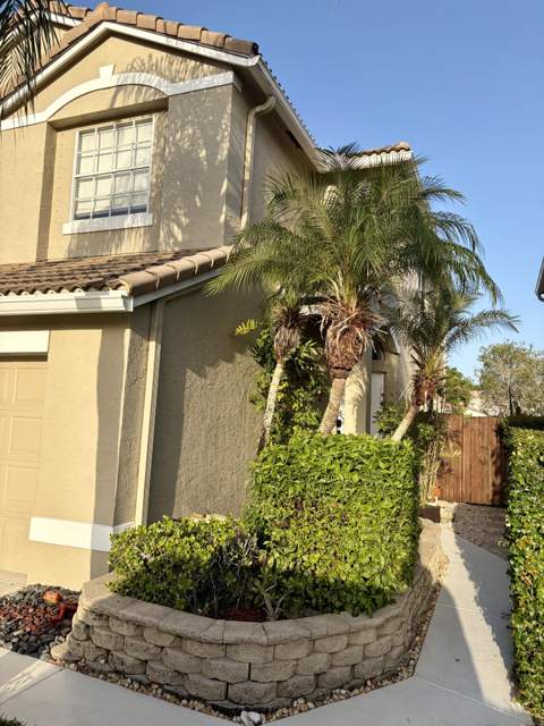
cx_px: 272
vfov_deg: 67.3
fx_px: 545
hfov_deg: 53.1
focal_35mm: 26
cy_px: 363
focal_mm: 5.96
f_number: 1.6
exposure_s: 1/1901
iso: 50
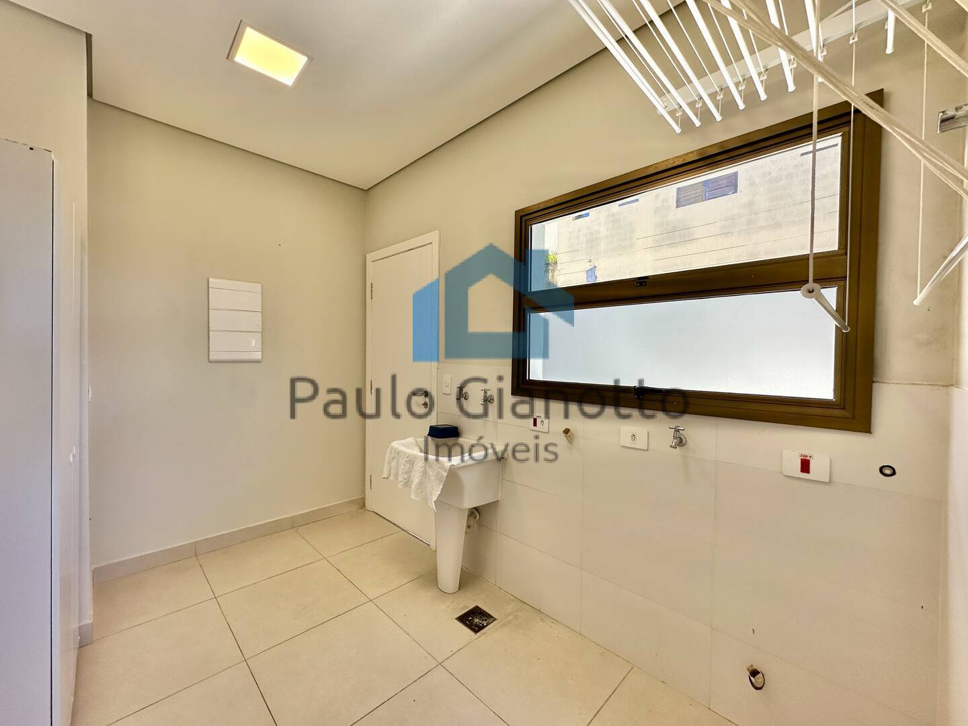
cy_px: 363
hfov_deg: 102.1
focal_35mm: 14
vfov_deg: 85.7
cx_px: 484
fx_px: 391
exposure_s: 1/182
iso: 40
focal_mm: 2.22
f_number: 2.2
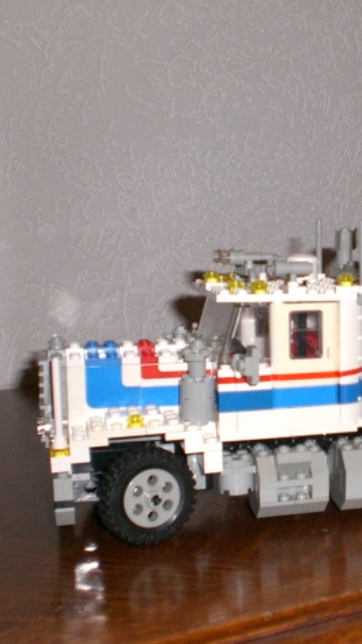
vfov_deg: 37.2
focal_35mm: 56
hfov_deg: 20.4
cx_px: 407
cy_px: 324
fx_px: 956
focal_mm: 6.3
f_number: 3.1
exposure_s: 1/60
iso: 200
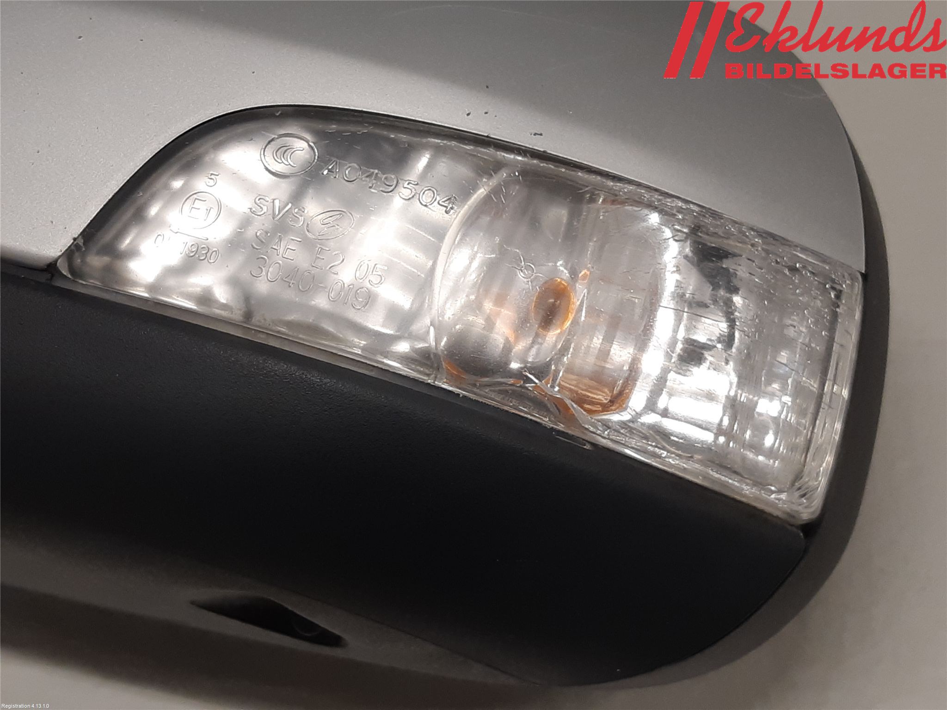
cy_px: 355
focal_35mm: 26
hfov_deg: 67.3
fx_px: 711
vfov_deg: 53.1
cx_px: 474
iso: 64
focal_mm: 3.93
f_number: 1.7
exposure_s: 1/50
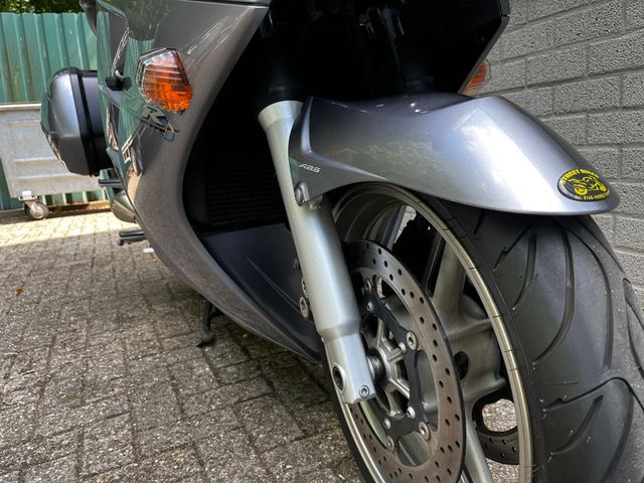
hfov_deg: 67.3
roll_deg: +3.5
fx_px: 484
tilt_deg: -12.3
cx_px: 322
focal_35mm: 26
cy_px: 242
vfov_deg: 53.1
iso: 32
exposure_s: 1/140
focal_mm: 5.1
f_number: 1.6
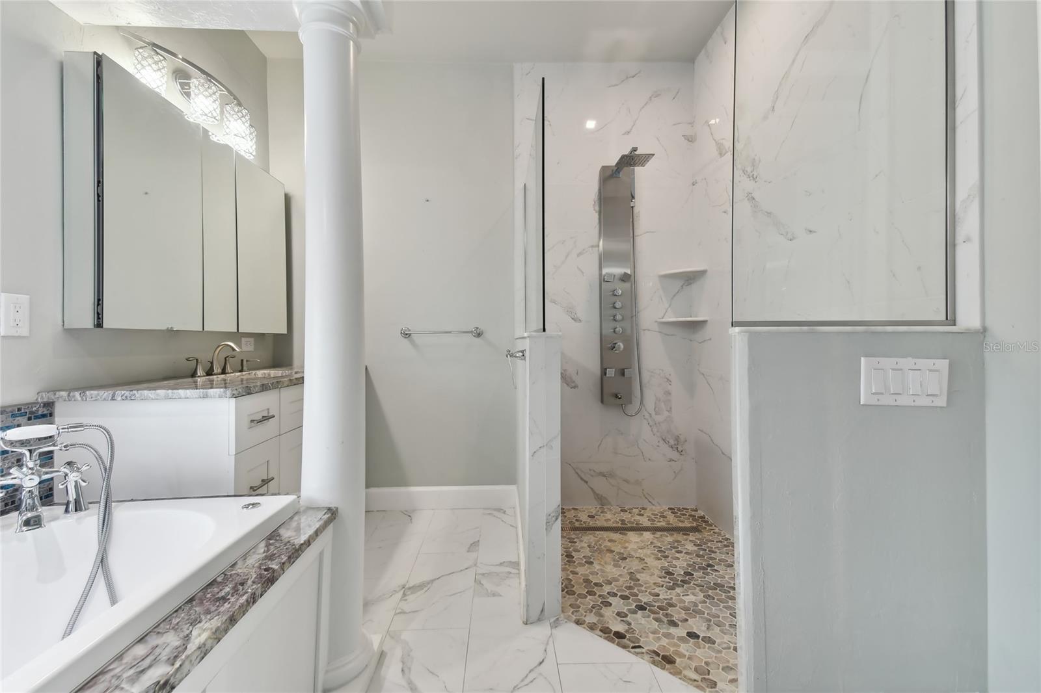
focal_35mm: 15
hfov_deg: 100.4
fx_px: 434
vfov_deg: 77.3
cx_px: 520
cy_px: 346
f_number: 7.1
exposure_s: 1/6
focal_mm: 10
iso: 100
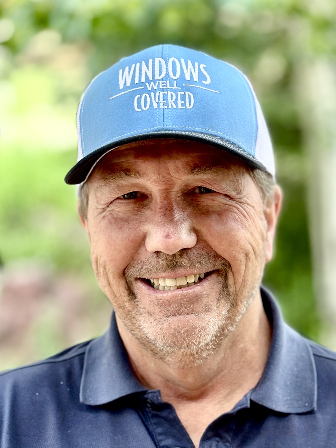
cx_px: 168
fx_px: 621
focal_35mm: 48
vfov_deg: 39.7
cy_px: 224
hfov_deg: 30.3
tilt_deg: -10.3
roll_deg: -1.4
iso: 80
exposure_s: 1/176
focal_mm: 6.86
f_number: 1.78
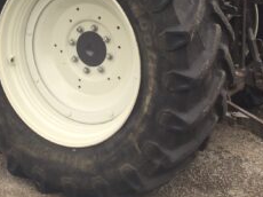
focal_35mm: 81
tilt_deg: -4.9
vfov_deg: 17.4
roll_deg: -0.9
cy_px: -31
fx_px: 615
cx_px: 62
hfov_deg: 23.9
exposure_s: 1/50
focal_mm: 3.3
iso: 32
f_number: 2.4
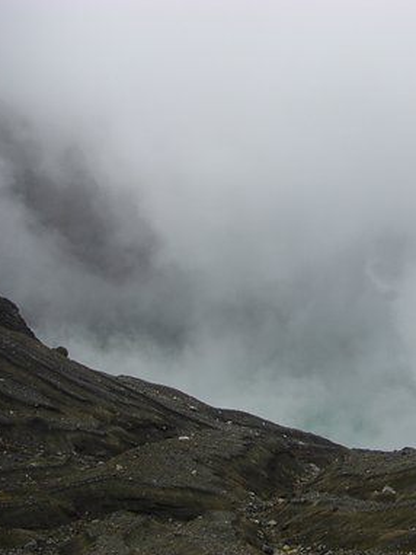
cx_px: 362
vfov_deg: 37.5
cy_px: 278
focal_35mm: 51
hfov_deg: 27.7
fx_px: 817
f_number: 4.6
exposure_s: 1/320
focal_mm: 6.3
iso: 50
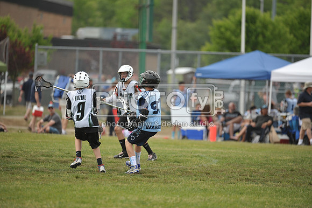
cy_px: 104
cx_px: 156
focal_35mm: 330
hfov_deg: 6.2
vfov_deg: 4.2
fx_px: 2858
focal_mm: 330
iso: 800
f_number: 4
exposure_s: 1/2500
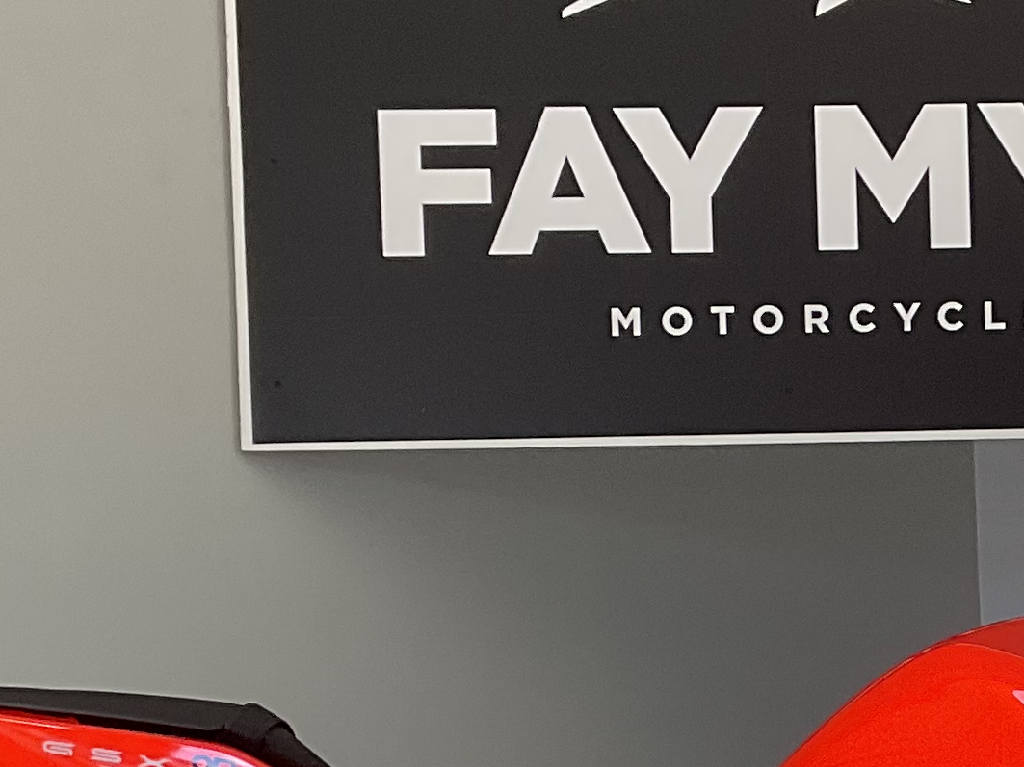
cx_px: 1085
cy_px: 825
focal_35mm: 110
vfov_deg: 13.2
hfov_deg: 17.4
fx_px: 3254
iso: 32
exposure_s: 1/122
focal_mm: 3
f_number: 1.8
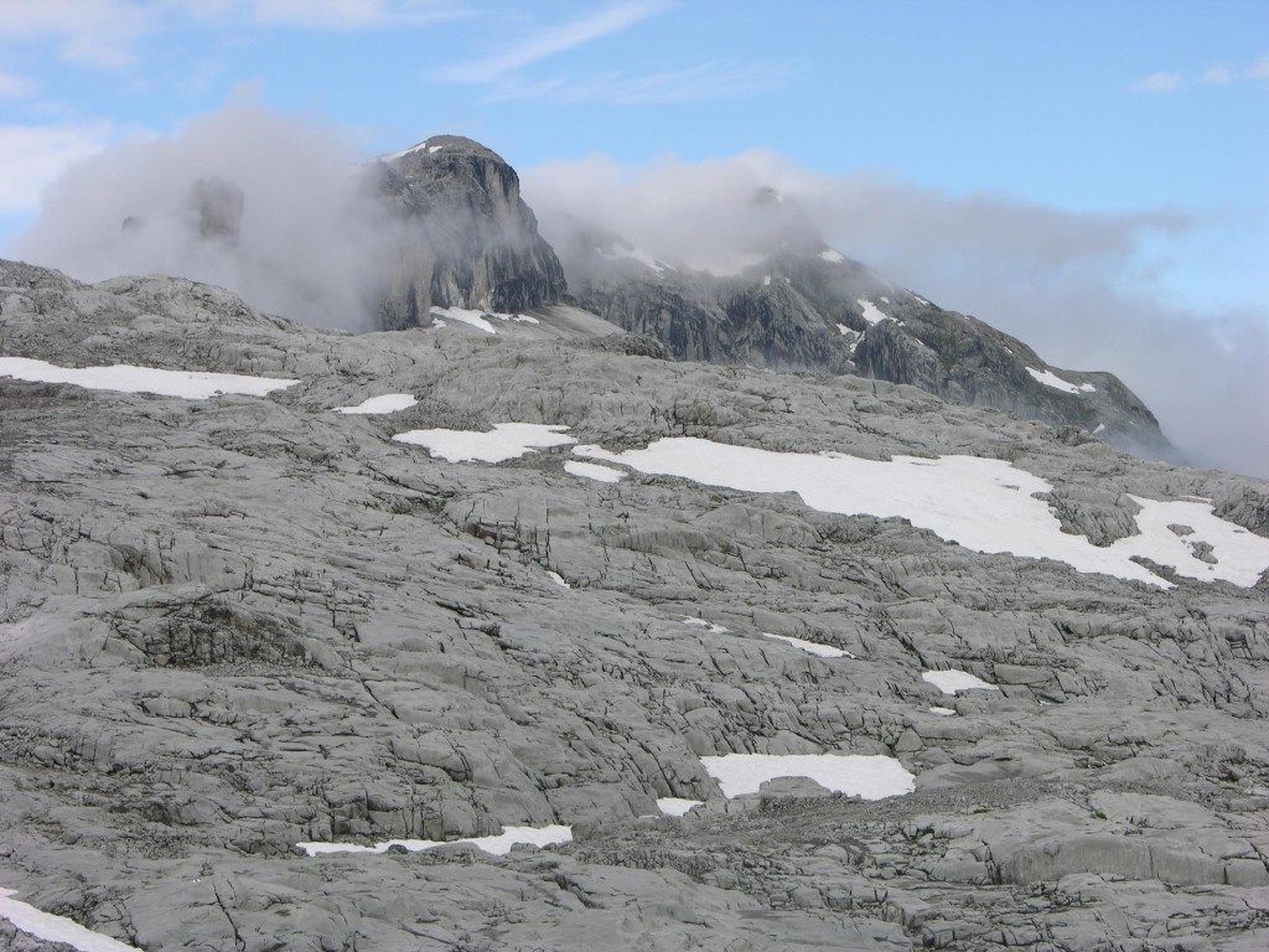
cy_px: 476
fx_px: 3666
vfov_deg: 14.8
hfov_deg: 19.6
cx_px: 634
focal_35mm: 100
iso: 50
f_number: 5.1
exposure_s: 1/383
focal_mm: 25.4
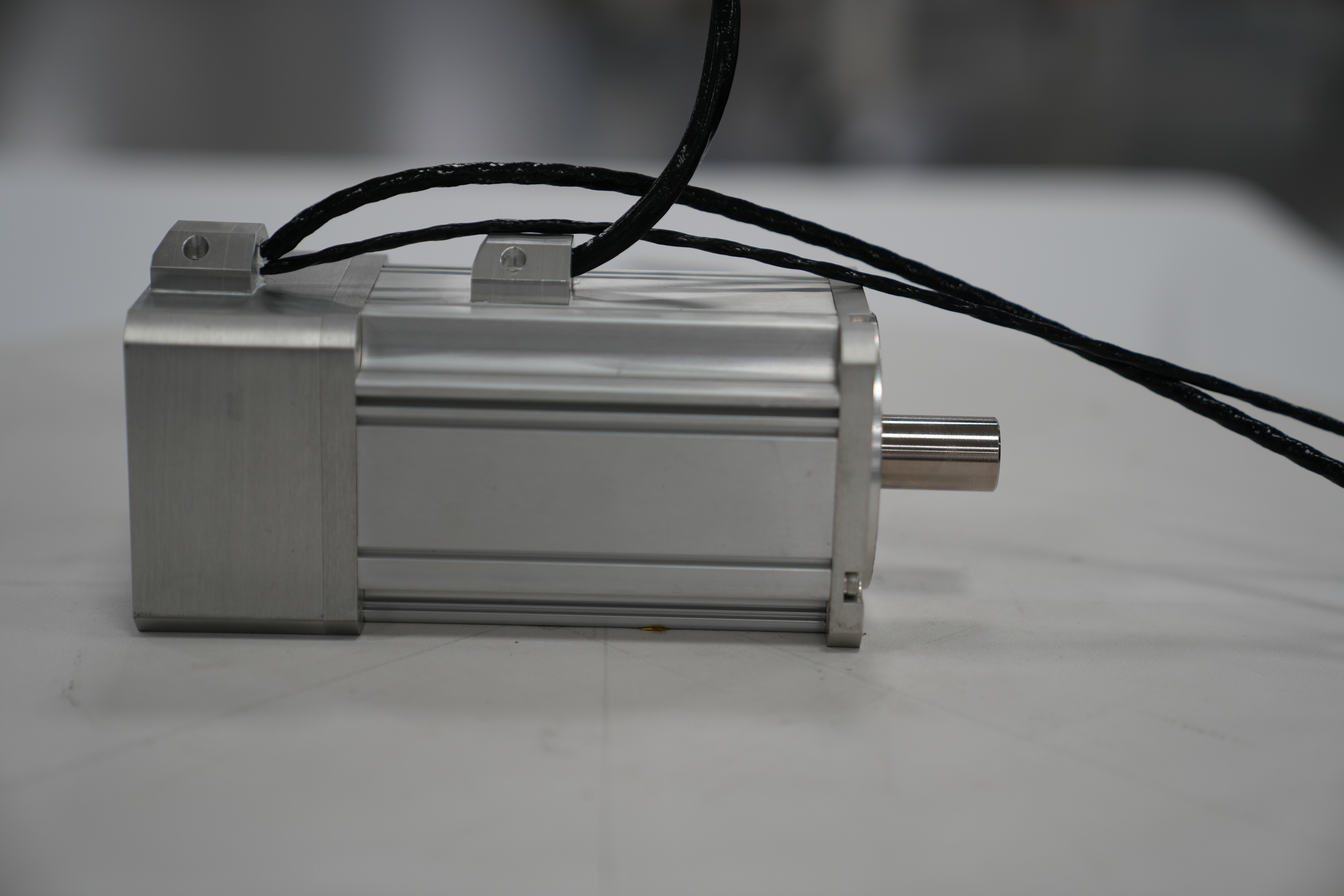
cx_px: 672
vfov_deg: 19.5
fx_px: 2613
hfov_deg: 28.8
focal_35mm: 70
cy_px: 448
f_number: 2.8
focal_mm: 70
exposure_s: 1/80
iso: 160
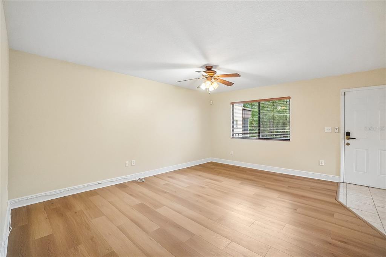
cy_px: 128
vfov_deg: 77.3
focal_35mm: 15
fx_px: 161
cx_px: 193
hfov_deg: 100.4
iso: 1000
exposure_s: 1/30
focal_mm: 10
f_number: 8
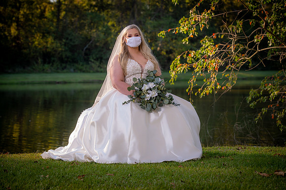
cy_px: 95
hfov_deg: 20.8
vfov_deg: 13.9
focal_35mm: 98
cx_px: 143
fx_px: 778
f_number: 5
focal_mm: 98
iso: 125
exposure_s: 1/160
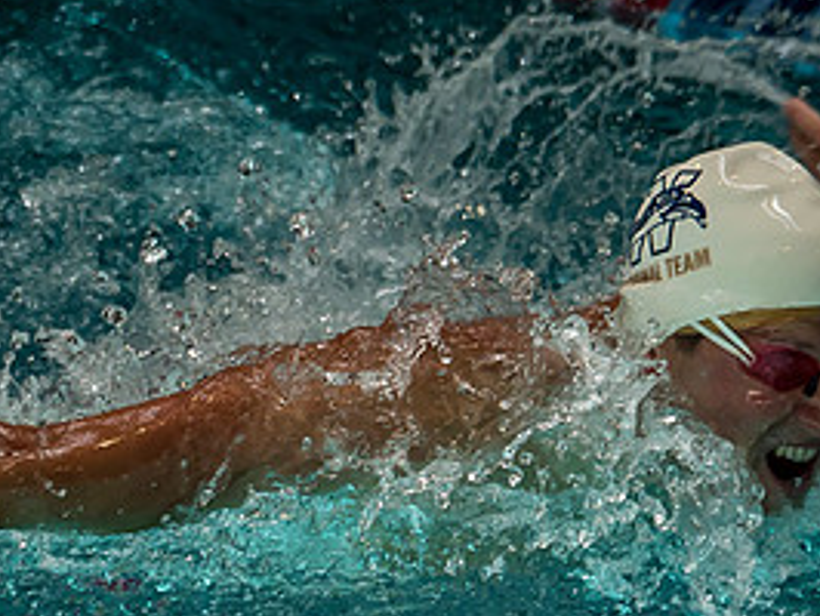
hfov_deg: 1.4
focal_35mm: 1405
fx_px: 33312
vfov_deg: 1.1
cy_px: 541
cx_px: 512
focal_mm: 200
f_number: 2.8
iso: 500
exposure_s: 1/1000
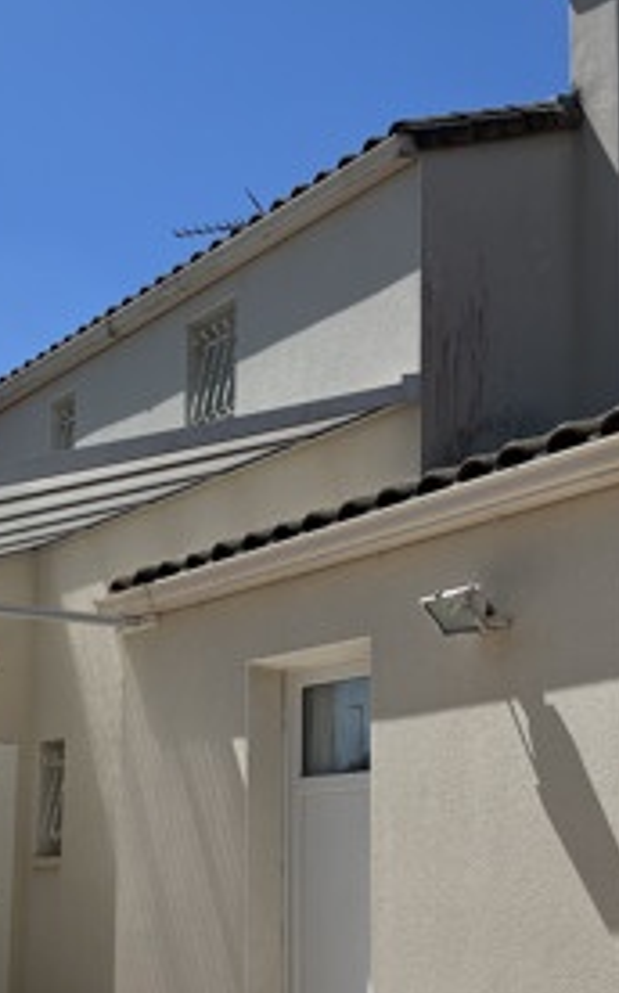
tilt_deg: +9.1
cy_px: 633
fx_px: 1623
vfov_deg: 33.8
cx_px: 180
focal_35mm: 60
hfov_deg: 21.5
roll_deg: -0.2
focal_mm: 5.1
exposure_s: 1/7353
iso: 50
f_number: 1.6
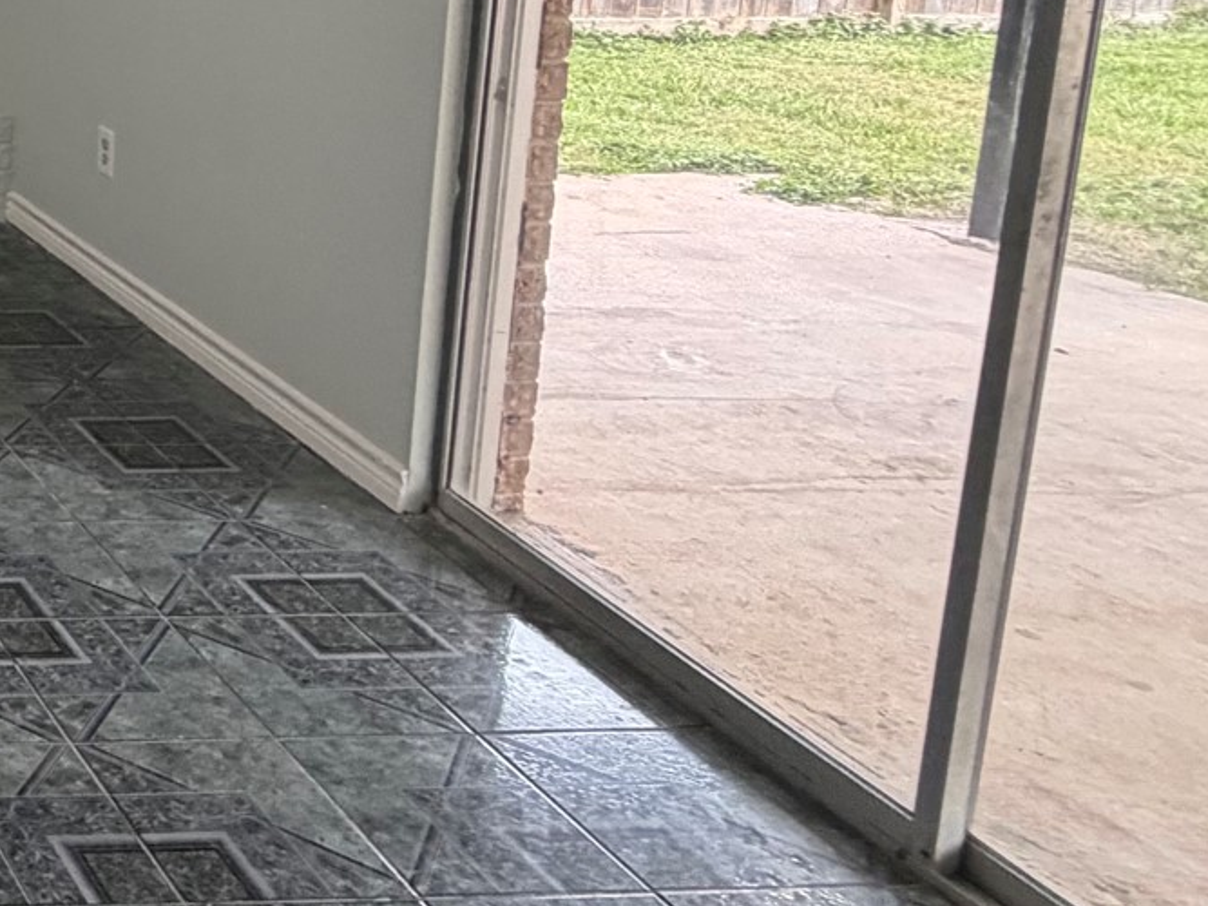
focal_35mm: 43
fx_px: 1500
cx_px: -583
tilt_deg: -7.3
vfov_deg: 30.5
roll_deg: +0.1
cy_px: -58
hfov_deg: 28.8
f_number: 2.2
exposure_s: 1/60
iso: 250
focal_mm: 2.22
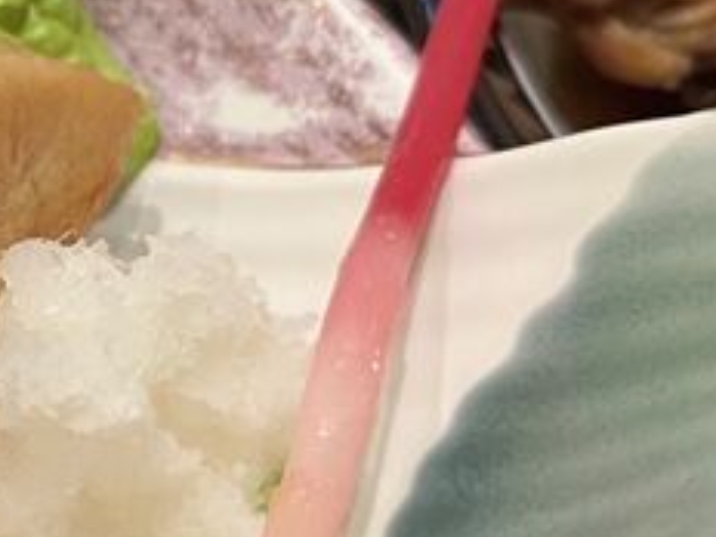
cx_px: -176
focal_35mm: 85
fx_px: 1758
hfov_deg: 21.2
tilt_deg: -49.4
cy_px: 296
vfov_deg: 17.4
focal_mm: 5.1
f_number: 1.6
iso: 160
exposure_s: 1/50
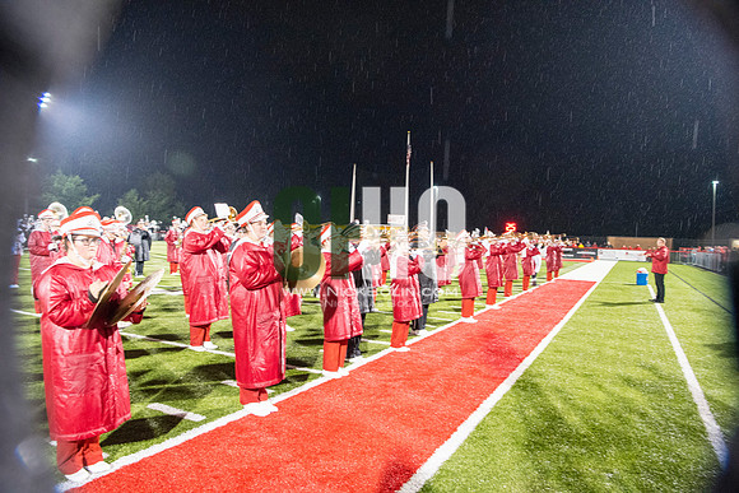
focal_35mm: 26
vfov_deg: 49.6
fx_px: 534
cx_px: 370
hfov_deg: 69.4
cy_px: 246
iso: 5000
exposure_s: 1/80
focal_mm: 26
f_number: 5.6
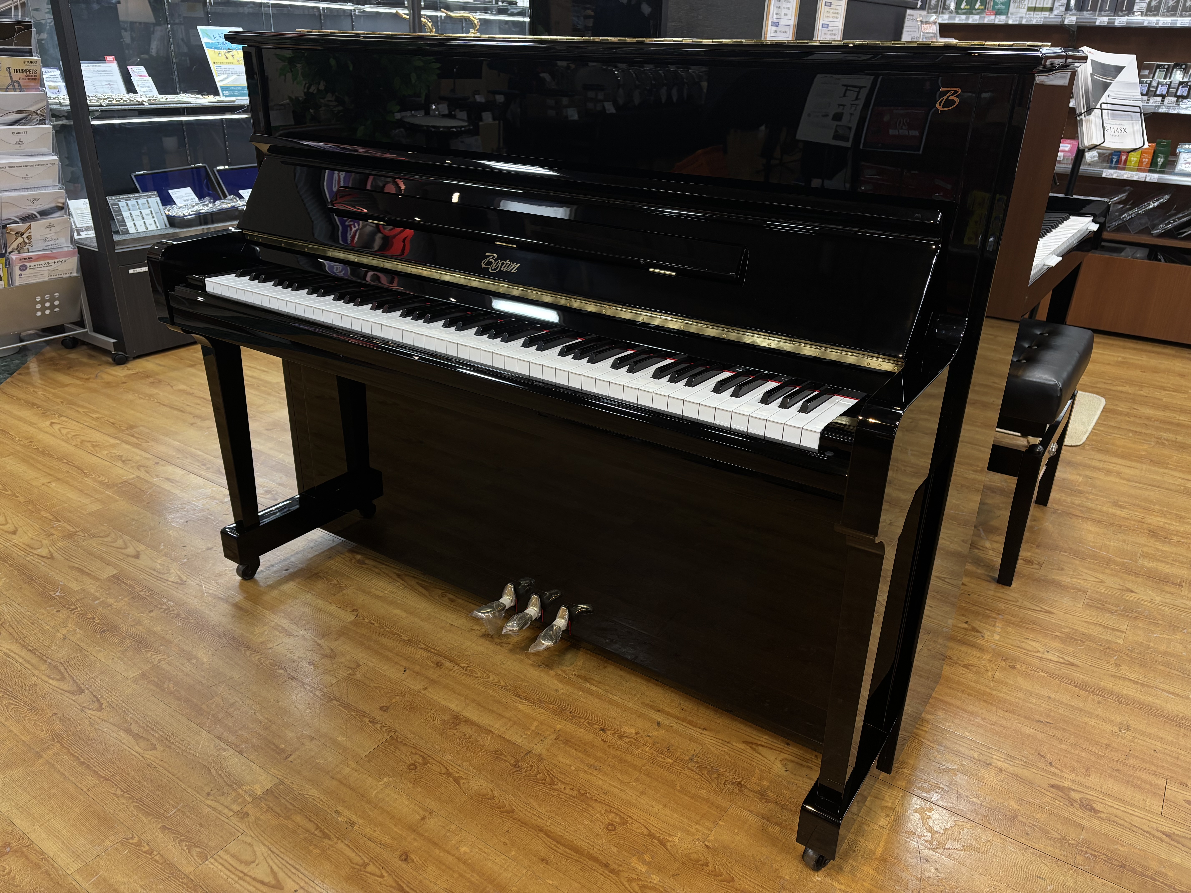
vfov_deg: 53.1
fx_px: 895
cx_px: 596
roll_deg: -2.3
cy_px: 446
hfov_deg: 67.3
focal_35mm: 26
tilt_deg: -24.4
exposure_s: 1/120
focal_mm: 5.96
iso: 100
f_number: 1.6
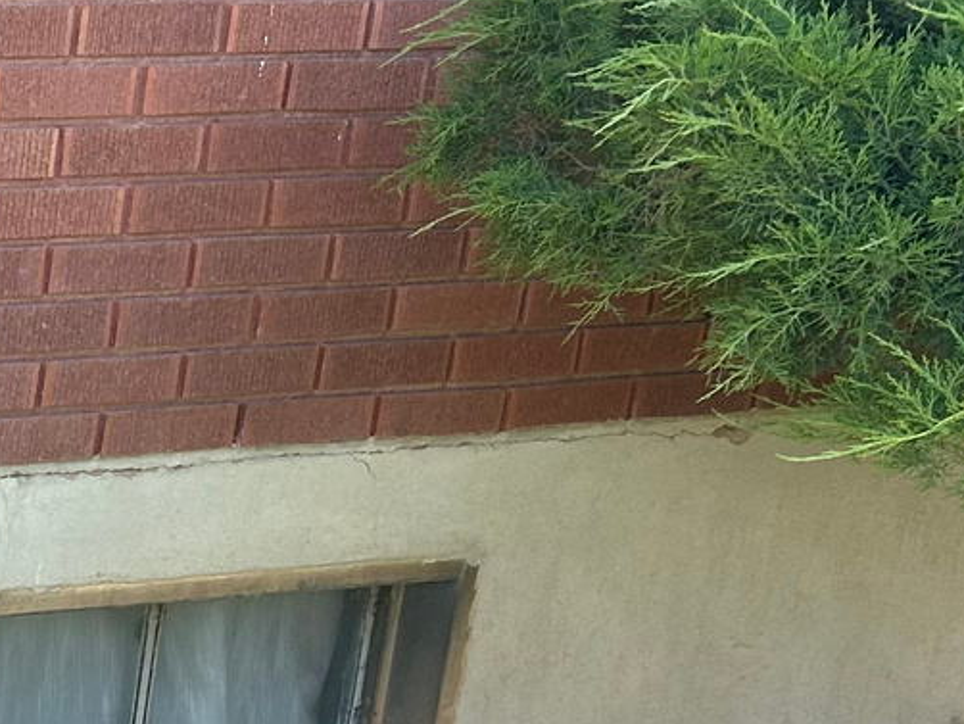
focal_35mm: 106
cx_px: -791
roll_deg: -0.3
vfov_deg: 13.3
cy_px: 1050
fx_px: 2953
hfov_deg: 15.7
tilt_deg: -23.9
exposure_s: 1/387
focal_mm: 5.7
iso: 50
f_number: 1.5
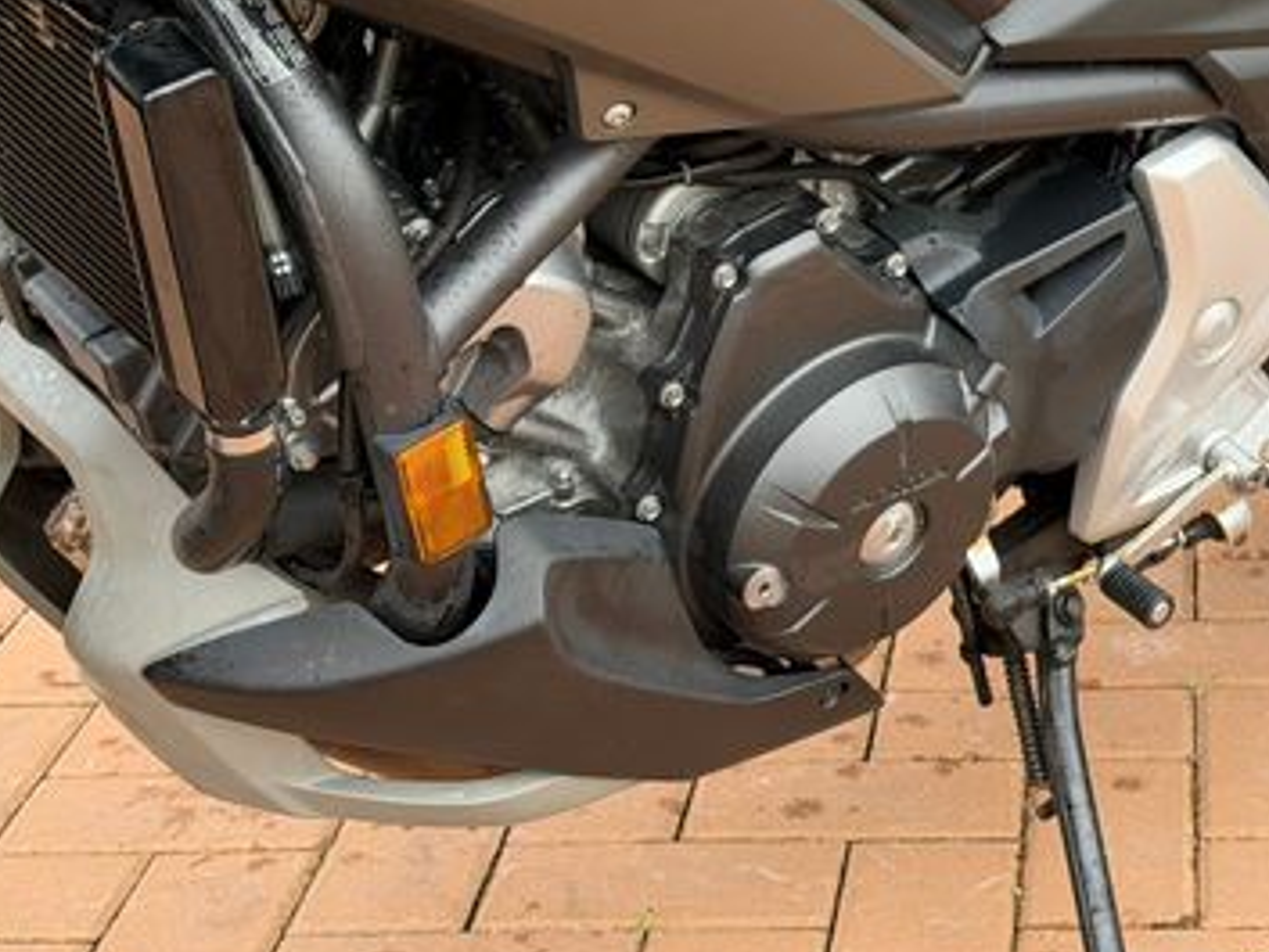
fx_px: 3190
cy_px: 137
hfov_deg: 22.2
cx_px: 1010
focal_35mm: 87
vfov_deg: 16.8
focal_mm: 6.76
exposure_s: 1/212
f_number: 1.78
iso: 50
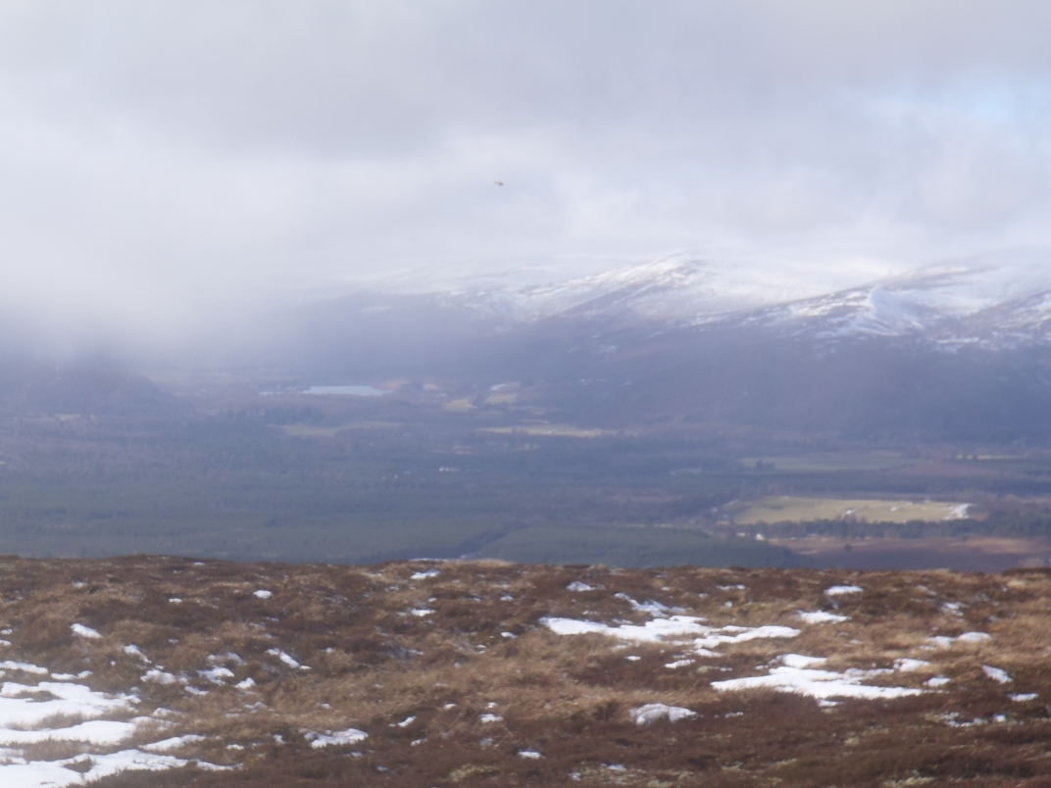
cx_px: 526
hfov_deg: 19.3
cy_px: 394
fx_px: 3097
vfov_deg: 14.5
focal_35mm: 102
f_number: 5.1
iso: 80
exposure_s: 1/320
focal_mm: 18.2
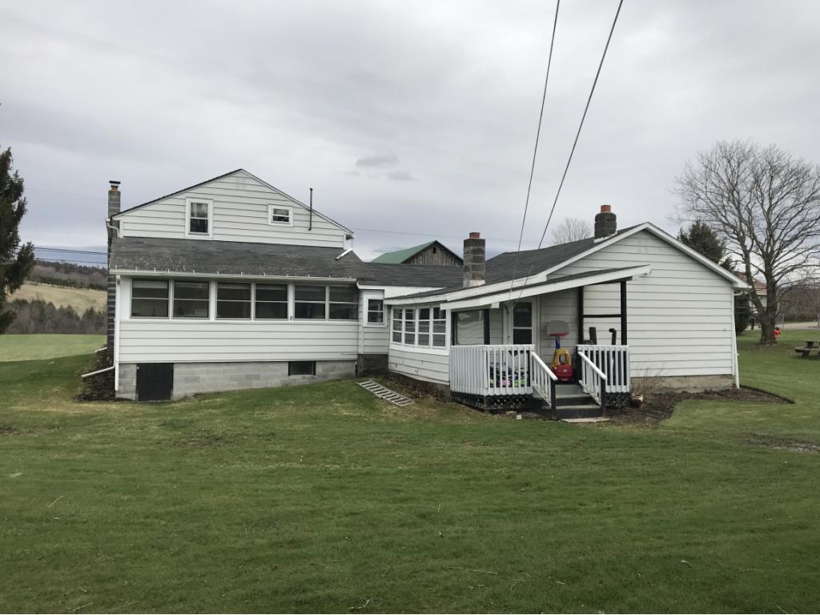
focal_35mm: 28
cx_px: 410
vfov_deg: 49.7
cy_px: 308
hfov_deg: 63.4
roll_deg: -0.4
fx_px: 663
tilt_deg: +3.1
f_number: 1.8
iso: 20
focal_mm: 3.99
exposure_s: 1/2398
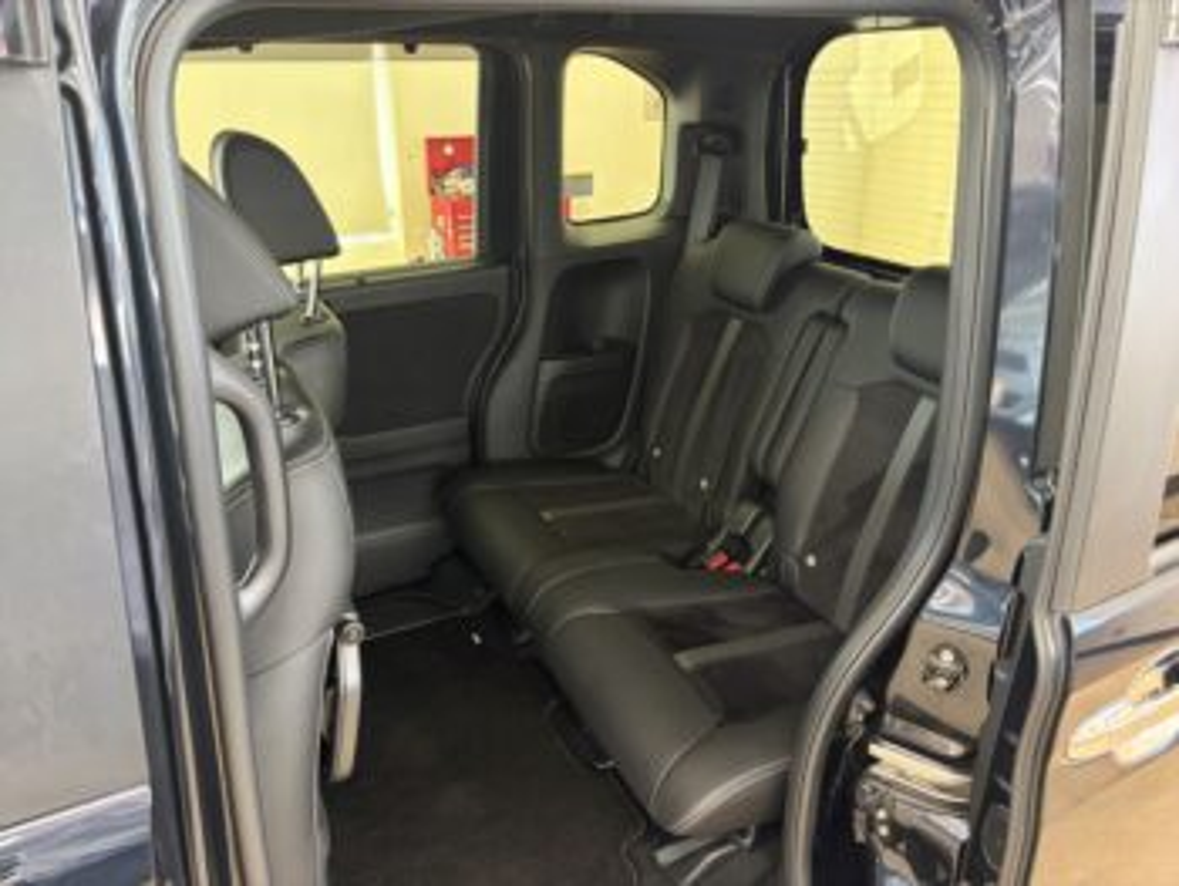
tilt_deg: -22.3
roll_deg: +0.9
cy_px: 443
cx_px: 590
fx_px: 886
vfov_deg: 53.1
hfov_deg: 67.3
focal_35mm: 26
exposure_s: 1/50
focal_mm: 5.96
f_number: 1.6
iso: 250
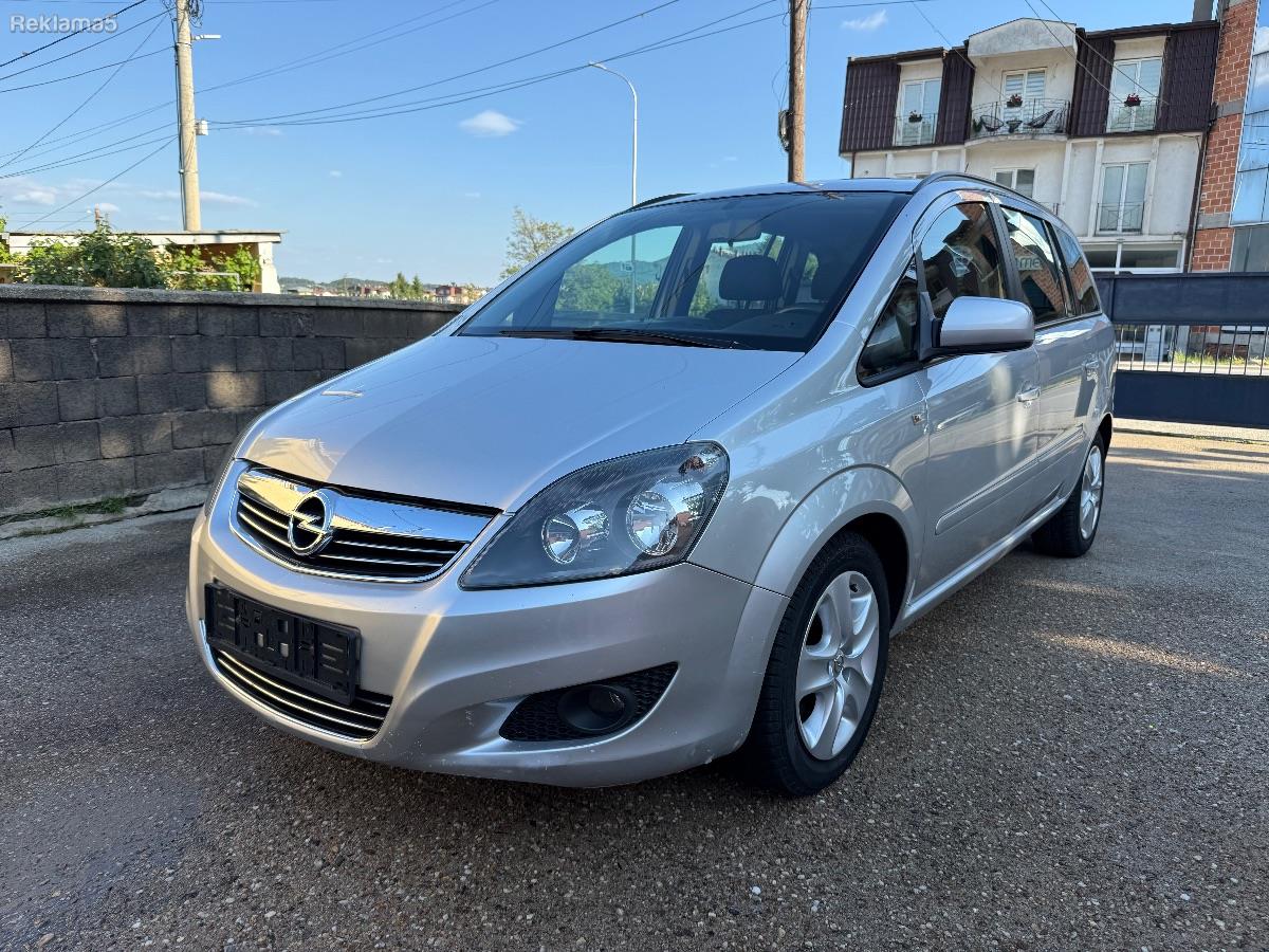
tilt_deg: -9.4
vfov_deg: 56.8
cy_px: 476
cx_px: 634
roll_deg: -1.4
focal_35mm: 24
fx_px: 880
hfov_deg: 71.6
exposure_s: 1/1553
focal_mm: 6.76
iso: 80
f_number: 1.78
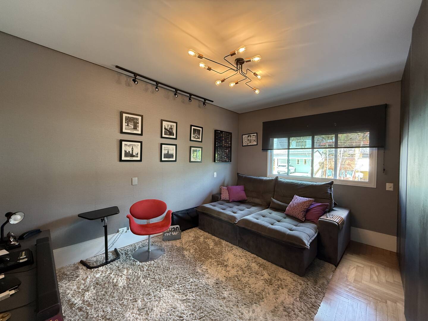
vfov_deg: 85.7
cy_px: 160
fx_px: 173
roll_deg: -1.1
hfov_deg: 102.1
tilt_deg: -0.2
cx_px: 214
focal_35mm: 14
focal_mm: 2.22
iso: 320
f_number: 2.2
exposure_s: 1/91
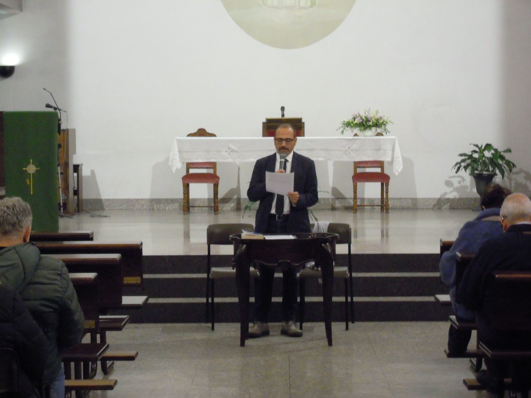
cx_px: 266
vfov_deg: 14.8
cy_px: 199
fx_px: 1534
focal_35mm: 100
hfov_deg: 19.6
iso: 800
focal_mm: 17.9
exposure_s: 1/13
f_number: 5.4
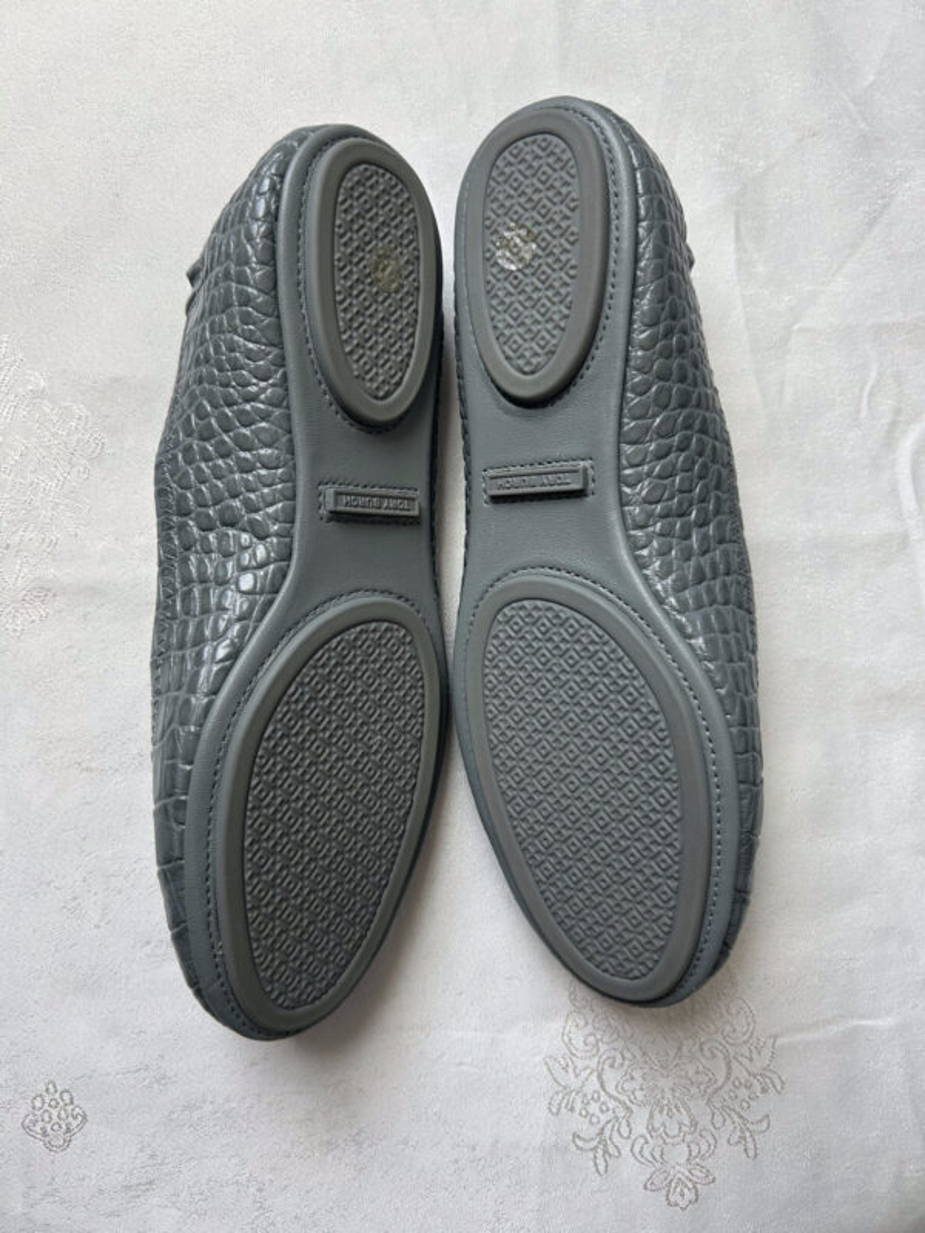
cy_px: 616
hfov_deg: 53.1
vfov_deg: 67.3
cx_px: 462
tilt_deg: -85.6
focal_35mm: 26
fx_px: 926
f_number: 1.5
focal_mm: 5.7
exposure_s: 1/121
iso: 40
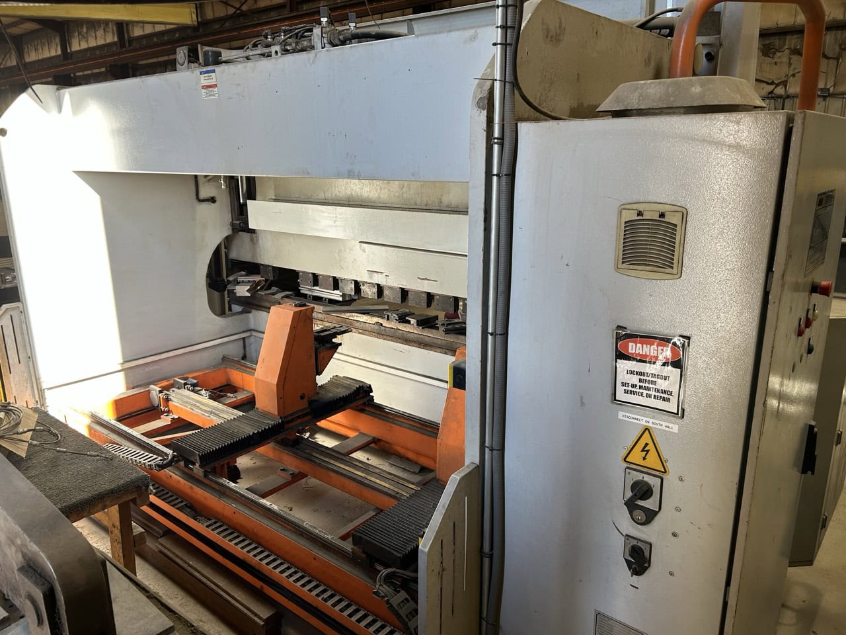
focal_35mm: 26
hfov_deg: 67.3
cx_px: 423
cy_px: 318
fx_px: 635
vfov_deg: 53.1
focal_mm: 5.7
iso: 64
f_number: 1.5
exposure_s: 1/120
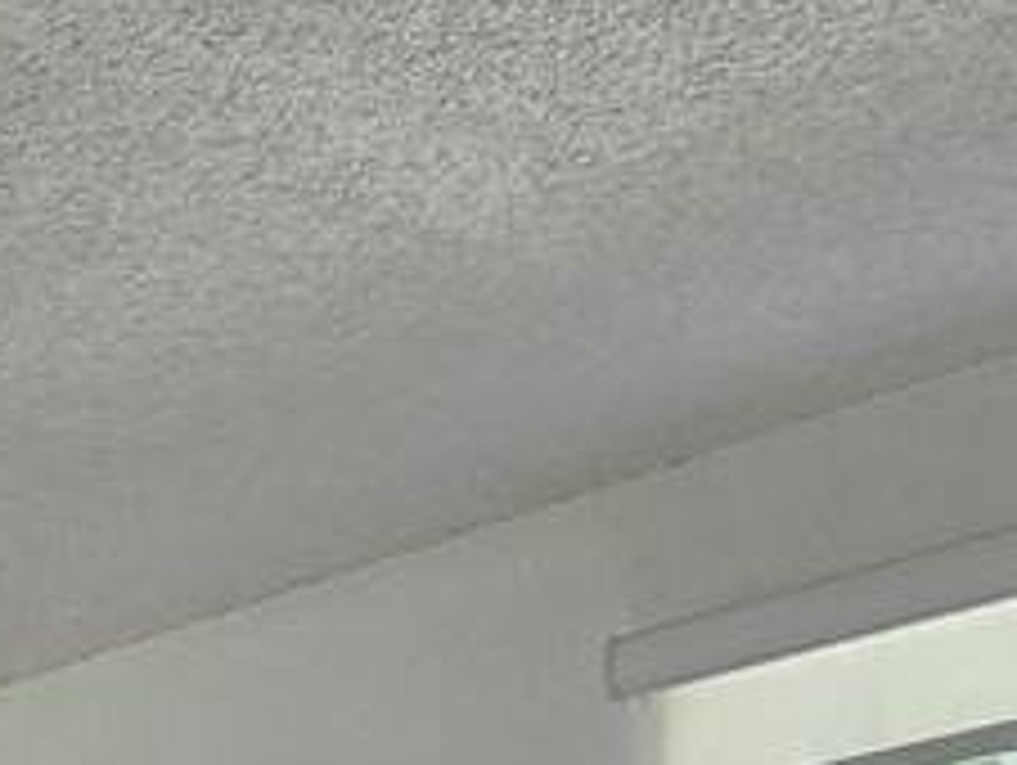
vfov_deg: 12.9
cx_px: -423
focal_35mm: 92
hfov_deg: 19.1
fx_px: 2706
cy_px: 1746
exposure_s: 1/60
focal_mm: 2.2
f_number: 2.2
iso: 64
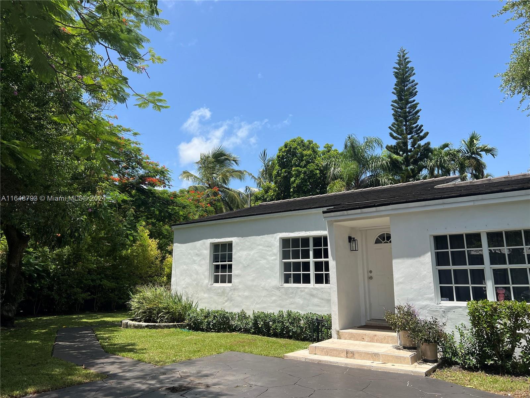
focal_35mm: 26
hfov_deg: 67.3
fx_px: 398
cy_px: 199
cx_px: 265
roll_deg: +0.0
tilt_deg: +12.3
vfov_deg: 53.1
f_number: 1.5
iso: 50
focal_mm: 5.7
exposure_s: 1/3460
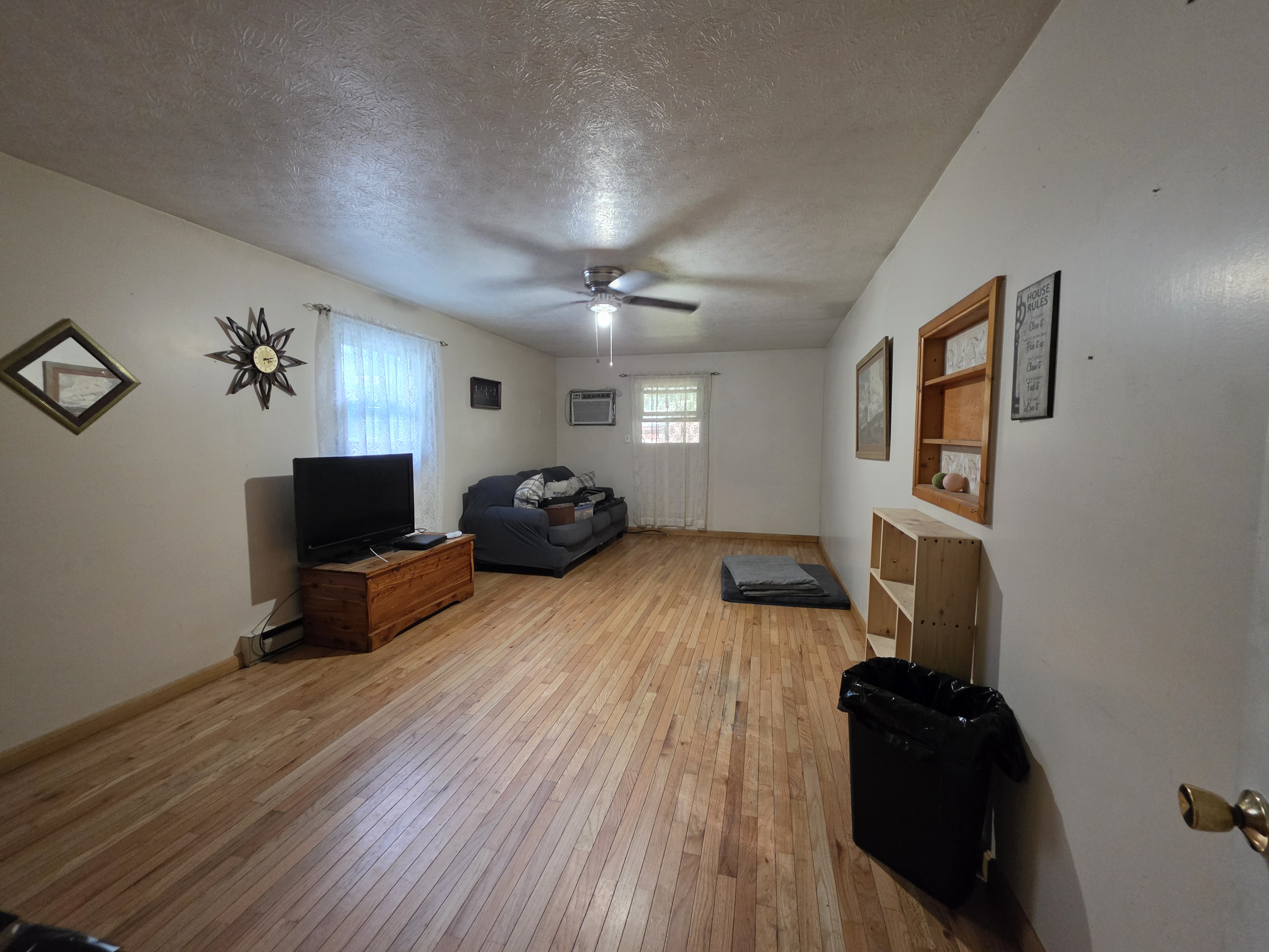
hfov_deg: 106.2
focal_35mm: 13
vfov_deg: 89.9
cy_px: 476
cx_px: 634
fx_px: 477
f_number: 1.9
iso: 400
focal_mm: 2.2
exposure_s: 1/60
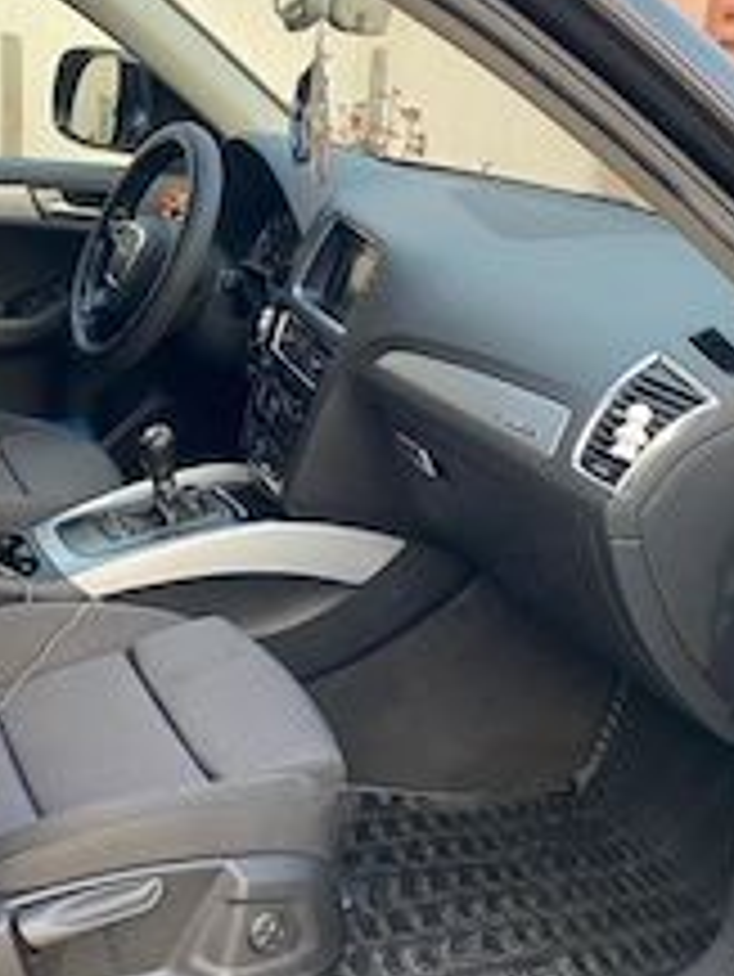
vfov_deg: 39.3
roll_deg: -3.7
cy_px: 625
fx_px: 1356
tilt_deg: -26.2
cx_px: 275
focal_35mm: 48
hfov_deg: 30.2
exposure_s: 1/75
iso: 125
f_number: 1.8
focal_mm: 4.25
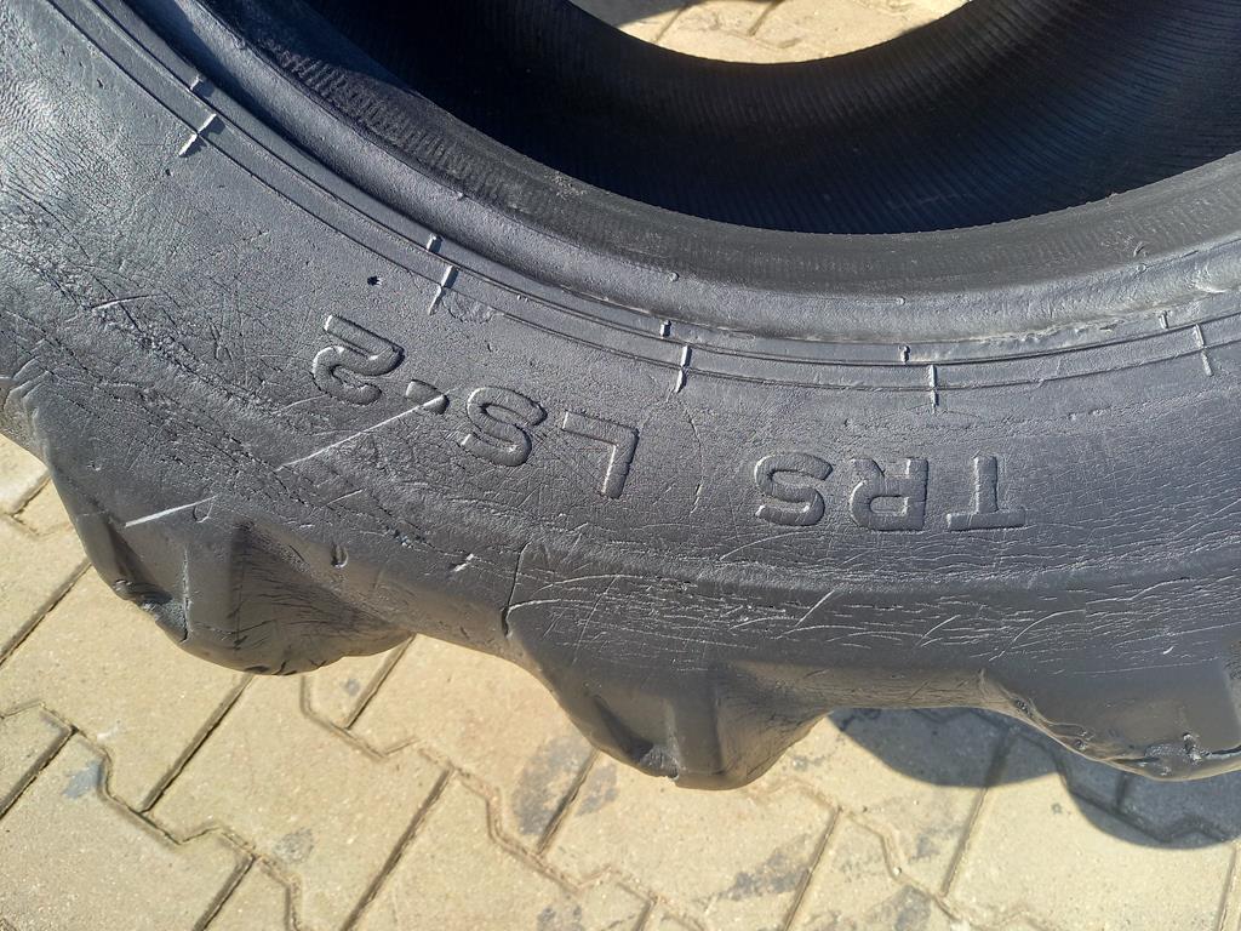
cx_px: 620
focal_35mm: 25
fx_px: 896
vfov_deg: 54.9
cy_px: 466
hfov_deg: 69.4
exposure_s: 1/196
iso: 50
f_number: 1.8
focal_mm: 4.65
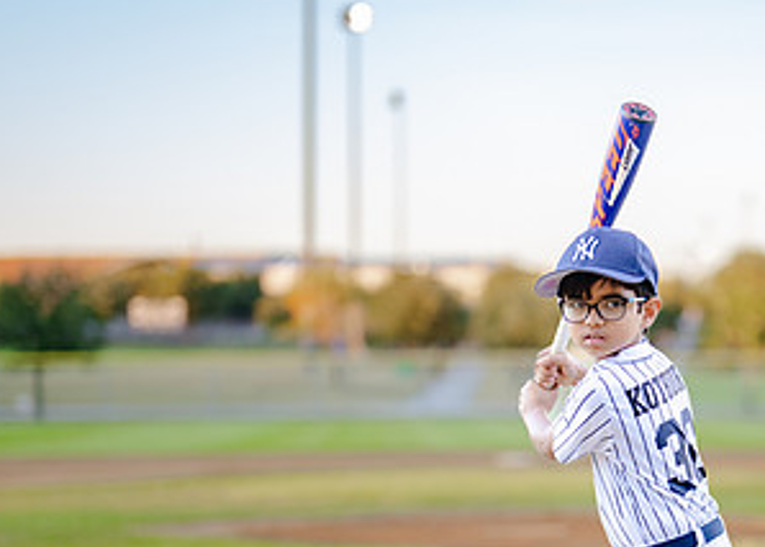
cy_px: 481
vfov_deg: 12.2
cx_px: 620
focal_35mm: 117
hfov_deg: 17.0
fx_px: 2543
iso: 250
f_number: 1.2
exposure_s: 1/1000
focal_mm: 50
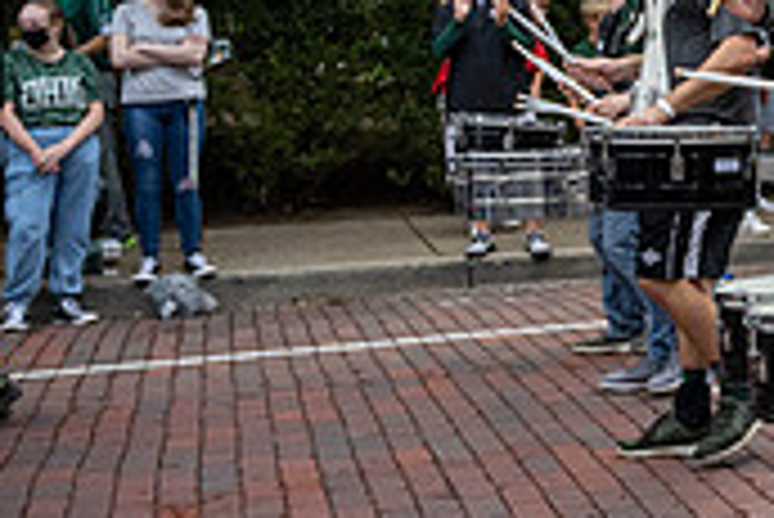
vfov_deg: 16.8
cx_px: 1224
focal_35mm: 81
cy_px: 137
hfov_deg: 20.6
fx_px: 1743
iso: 1000
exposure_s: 1/1600
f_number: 4
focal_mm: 24
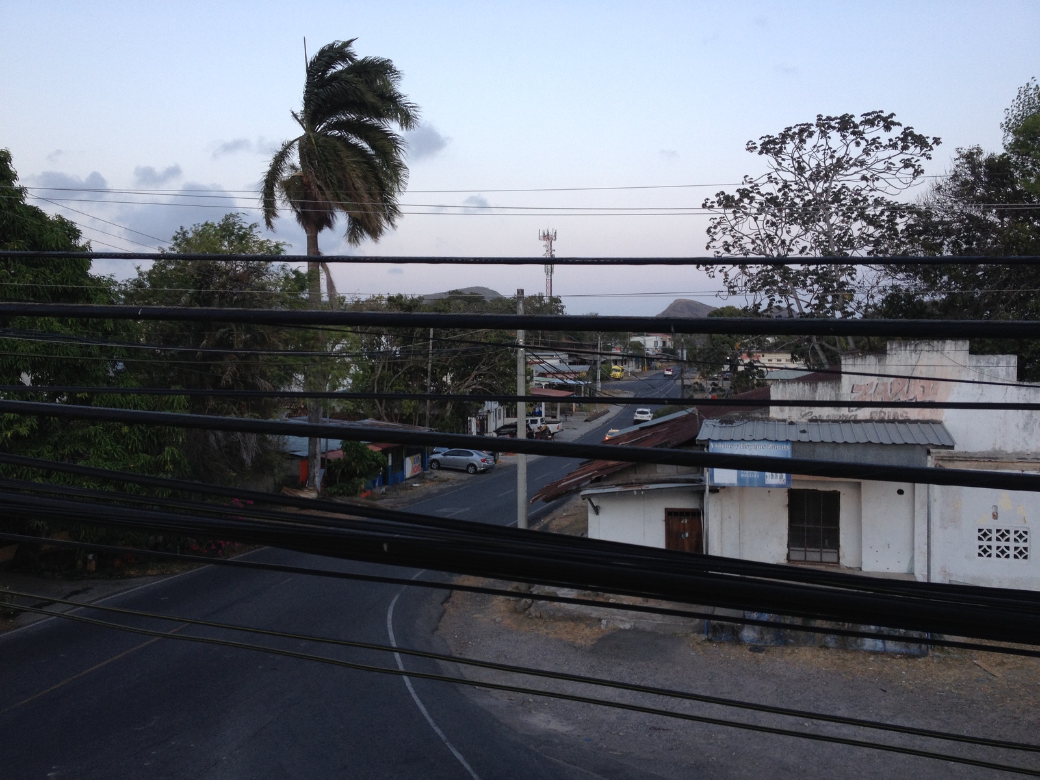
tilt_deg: -4.5
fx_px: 1052
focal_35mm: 35
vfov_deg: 40.7
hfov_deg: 52.6
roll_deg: +0.6
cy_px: 390
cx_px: 520
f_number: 2.4
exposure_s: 1/40
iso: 50
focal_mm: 4.28
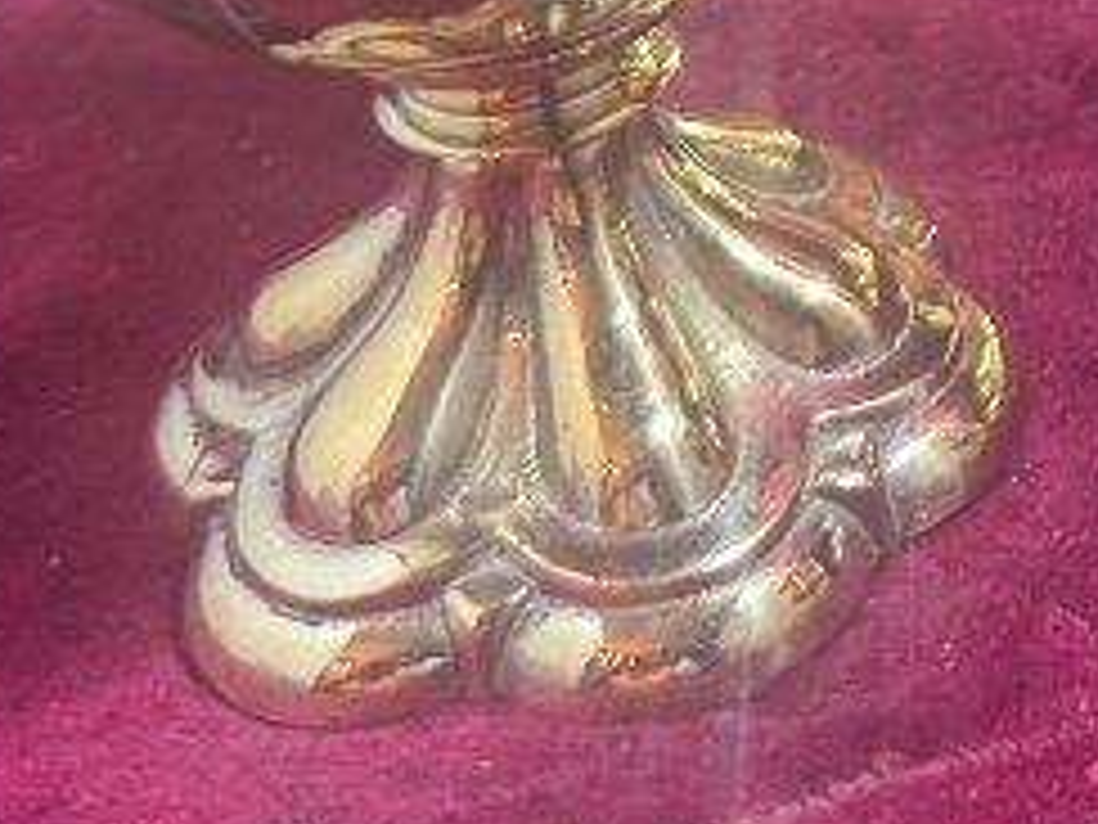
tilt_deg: -25.2
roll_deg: +0.9
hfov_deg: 15.1
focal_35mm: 118
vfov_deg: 11.7
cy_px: -617
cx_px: 1768
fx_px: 3743
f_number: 1.78
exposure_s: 1/50
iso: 160
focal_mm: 6.76
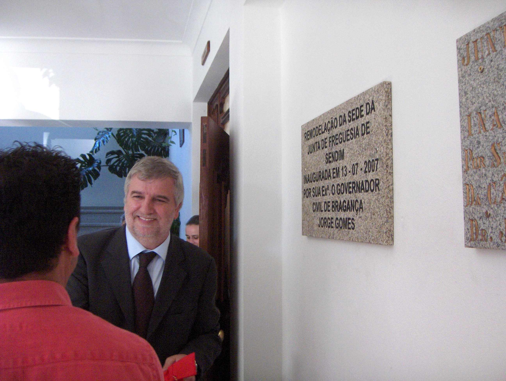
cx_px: 253
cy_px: 190
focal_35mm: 39
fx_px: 571
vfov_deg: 36.9
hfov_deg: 47.8
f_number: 2.8
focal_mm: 8
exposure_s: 1/64.4
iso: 200
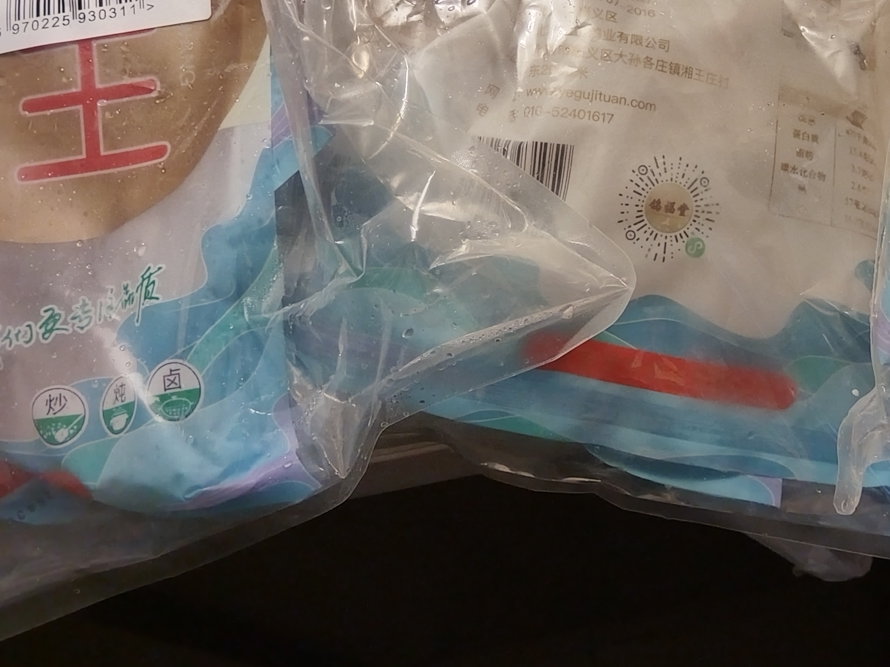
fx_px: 1183
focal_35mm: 46
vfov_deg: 31.0
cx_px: 698
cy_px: 175
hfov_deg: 39.8
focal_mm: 4.95
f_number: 1.9
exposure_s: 1/100
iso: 2934
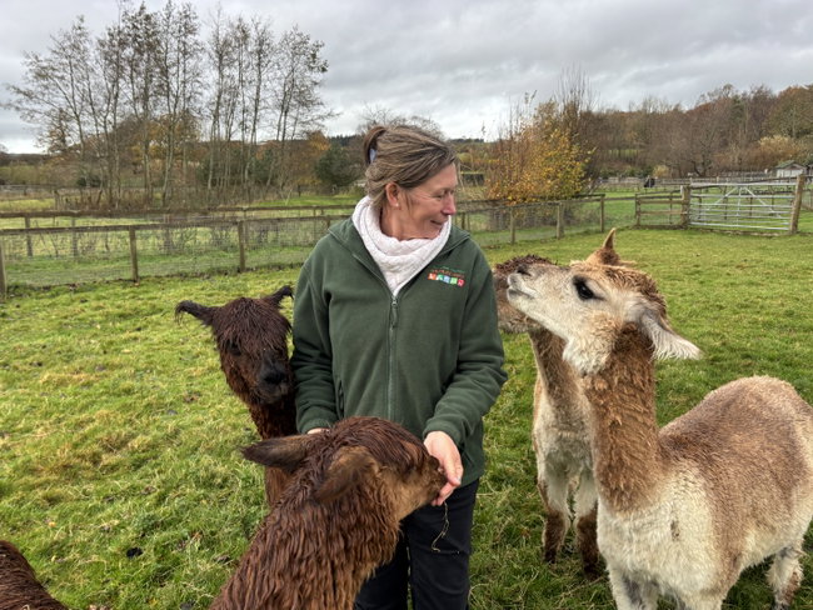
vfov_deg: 53.1
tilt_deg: -10.5
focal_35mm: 26
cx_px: 406
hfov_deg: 67.3
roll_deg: +0.3
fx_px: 611
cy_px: 305
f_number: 1.6
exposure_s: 1/141
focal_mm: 5.96
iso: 40
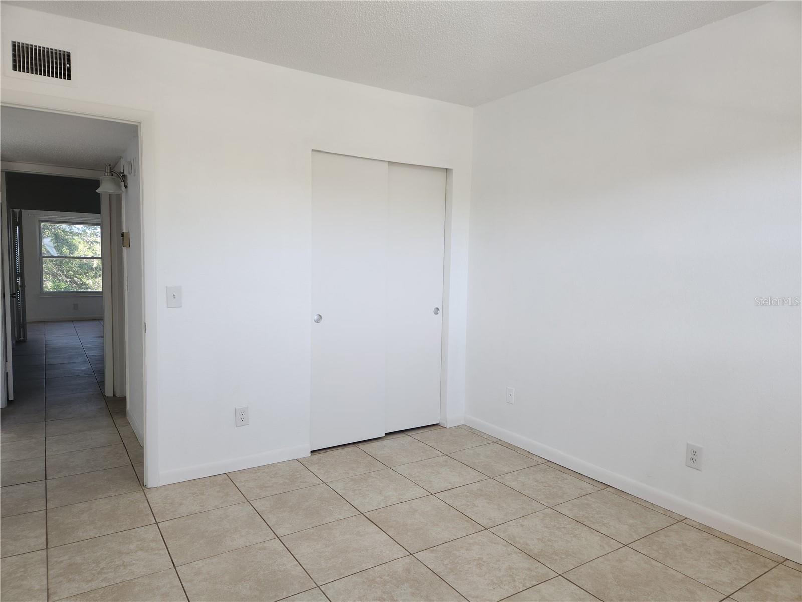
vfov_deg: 58.9
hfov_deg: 73.9
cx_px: 401
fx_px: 533
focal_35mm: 23
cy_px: 301
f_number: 1.8
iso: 80
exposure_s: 1/120
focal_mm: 5.4
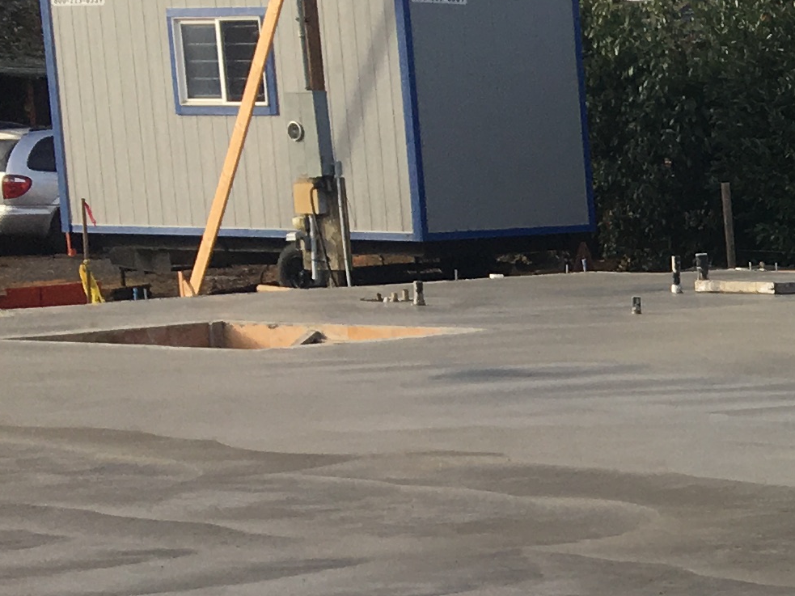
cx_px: 1593
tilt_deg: -9.2
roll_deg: +0.0
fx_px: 2733
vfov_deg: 12.3
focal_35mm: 119
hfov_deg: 14.0
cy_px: 642
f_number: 2.2
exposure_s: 1/646
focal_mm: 4.15
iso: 25
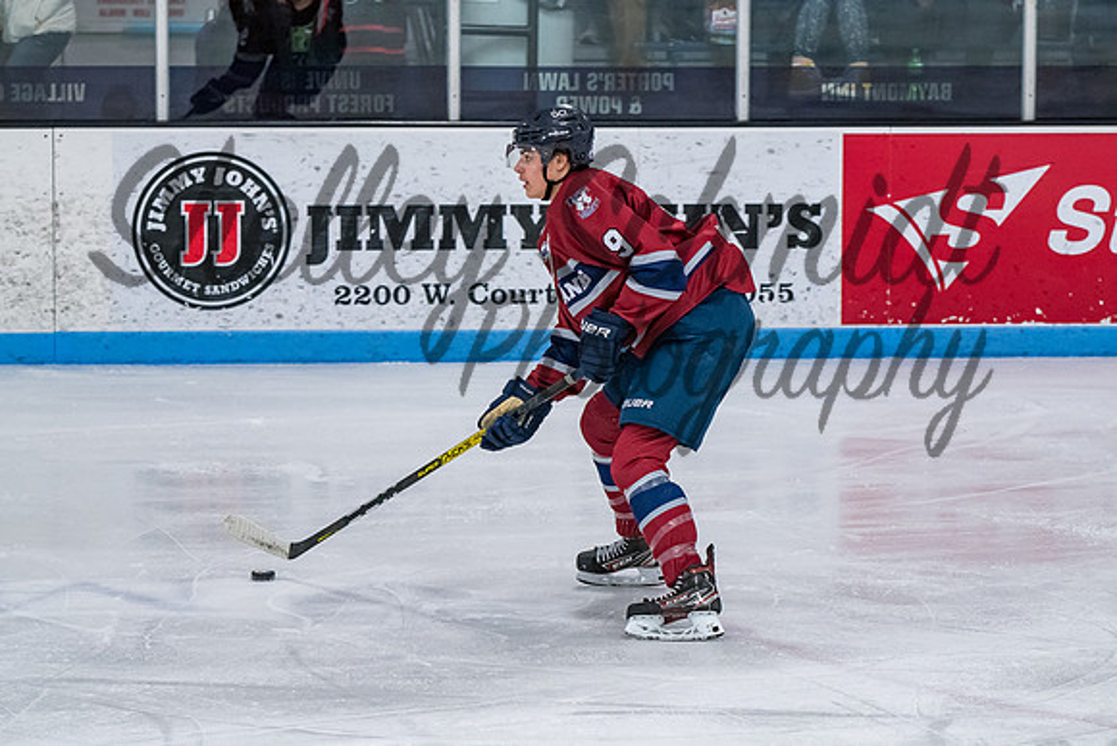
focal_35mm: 202
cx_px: 558
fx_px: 6268
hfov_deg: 10.2
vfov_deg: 6.8
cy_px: 373
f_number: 3.5
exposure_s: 1/800
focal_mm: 130
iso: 2500
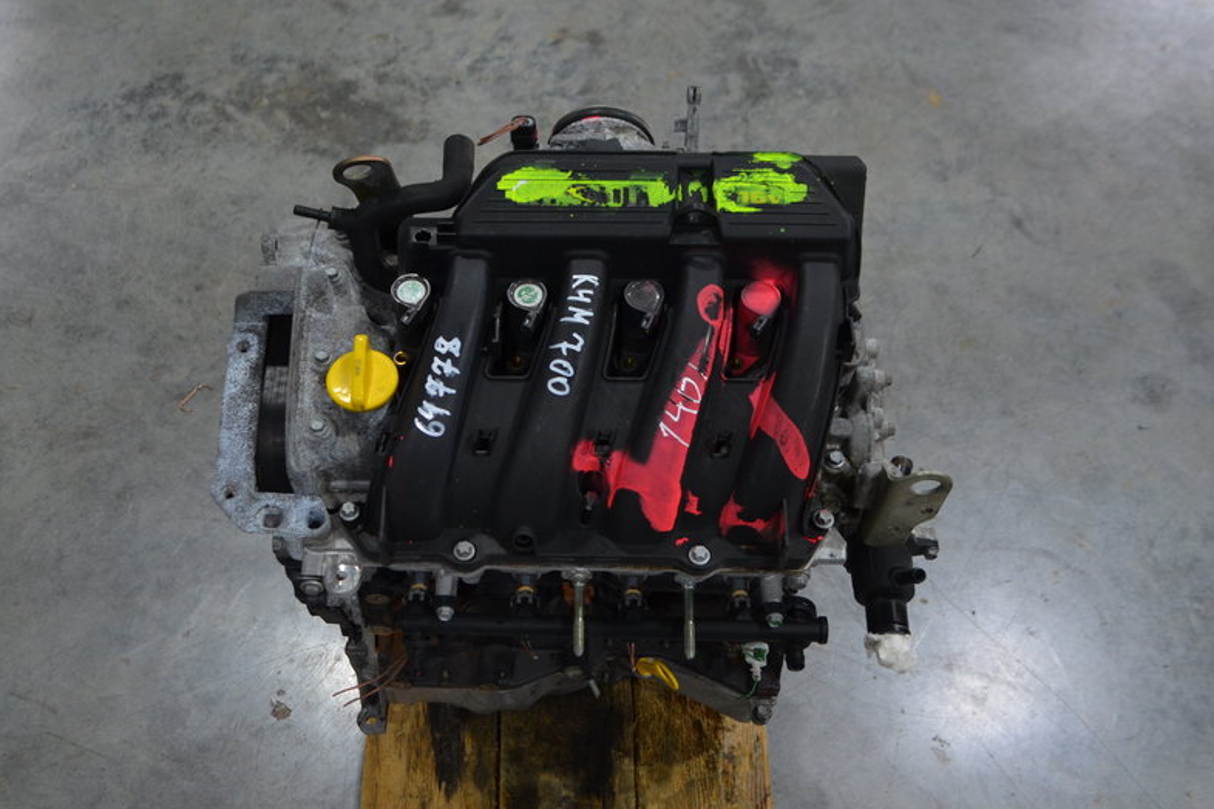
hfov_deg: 49.3
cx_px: 505
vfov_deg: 34.1
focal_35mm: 39
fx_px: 1315
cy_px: 471
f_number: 4
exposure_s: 1/60
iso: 500
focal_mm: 20
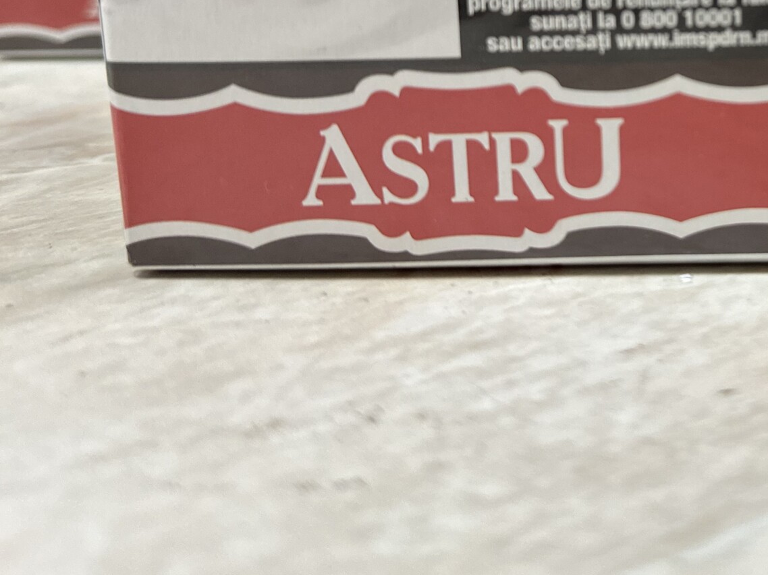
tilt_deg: -10.3
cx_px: 756
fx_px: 1198
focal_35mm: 54
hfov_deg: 32.8
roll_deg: +0.3
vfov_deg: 25.5
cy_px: -18
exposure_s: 1/100
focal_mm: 6.86
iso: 200
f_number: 1.78
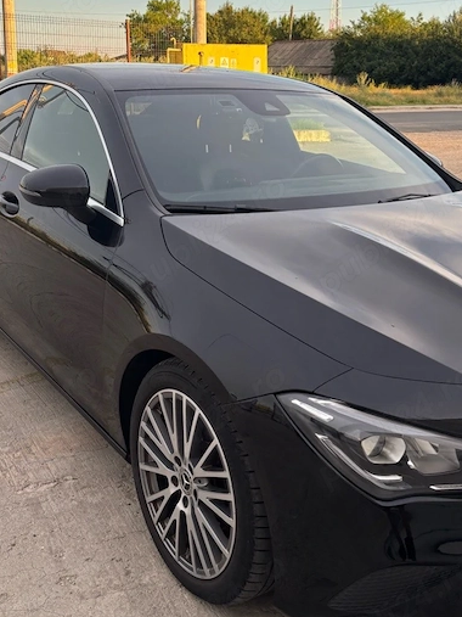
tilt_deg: -15.0
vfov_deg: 45.7
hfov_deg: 35.1
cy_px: 265
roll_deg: -2.9
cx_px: 255
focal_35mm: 41
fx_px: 730
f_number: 1.6
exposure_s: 1/475
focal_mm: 5.96
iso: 50
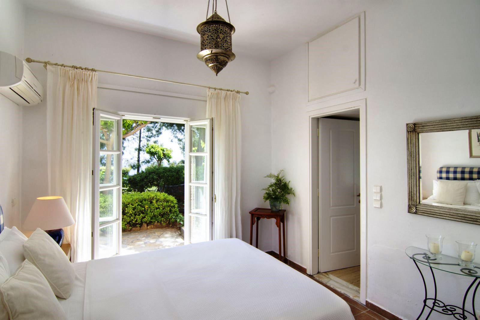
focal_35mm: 20
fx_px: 260
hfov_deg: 85.4
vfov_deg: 63.2
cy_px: 160
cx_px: 240
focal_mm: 13
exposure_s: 1/5
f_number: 16
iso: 200
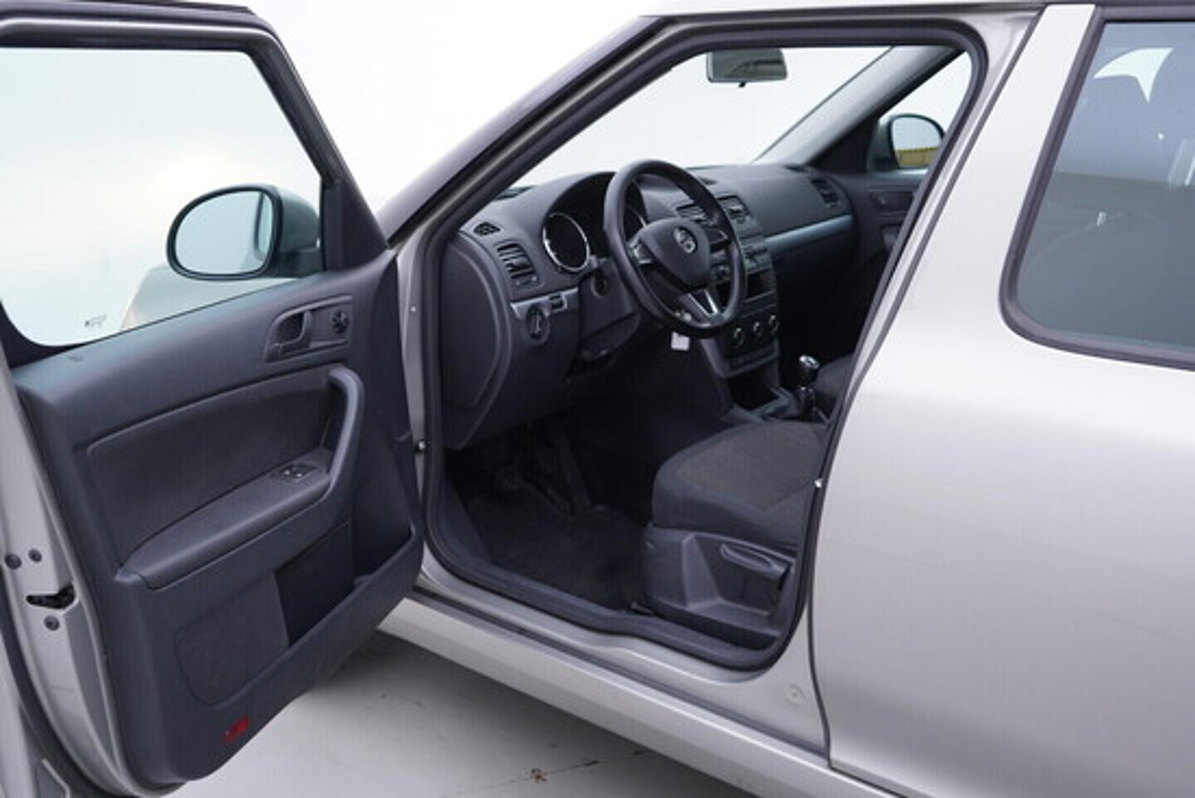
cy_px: 399
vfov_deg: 36.9
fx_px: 1195
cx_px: 598
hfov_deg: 53.1
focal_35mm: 36
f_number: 3.2
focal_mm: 24
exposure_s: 1/50
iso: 125
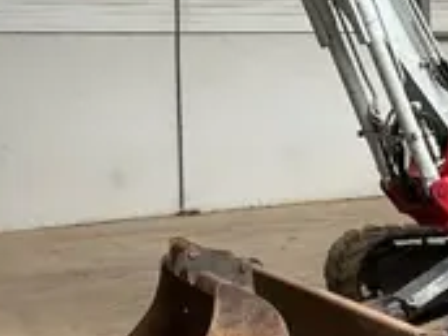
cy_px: 104
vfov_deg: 18.1
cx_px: 305
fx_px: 1048
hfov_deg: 24.0
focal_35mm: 81
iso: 64
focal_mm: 3
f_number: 1.8
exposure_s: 1/69
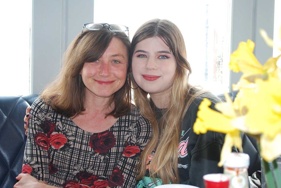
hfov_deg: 33.4
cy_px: 94
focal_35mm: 60
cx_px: 140
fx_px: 469
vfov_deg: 22.7
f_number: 5.3
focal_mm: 40
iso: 200
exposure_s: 1/60
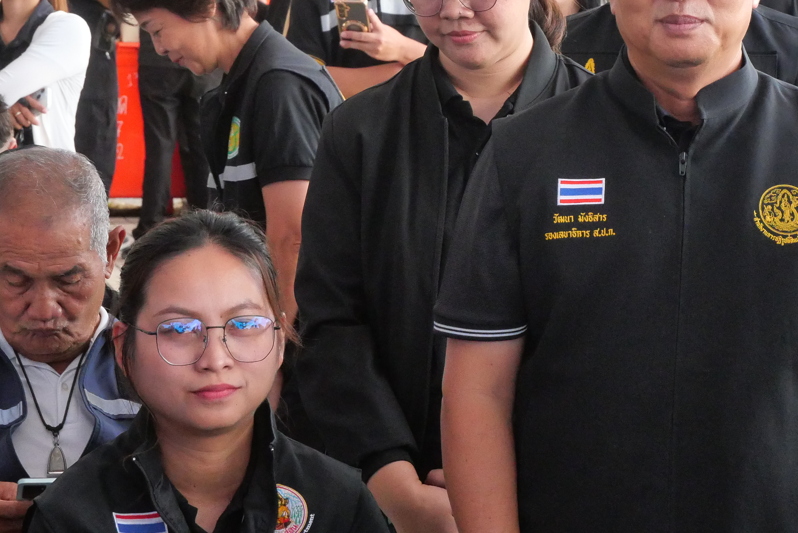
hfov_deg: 12.9
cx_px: 598
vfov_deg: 8.6
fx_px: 3526
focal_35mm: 159
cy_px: 194
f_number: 8
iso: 3200
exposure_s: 1/320
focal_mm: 43
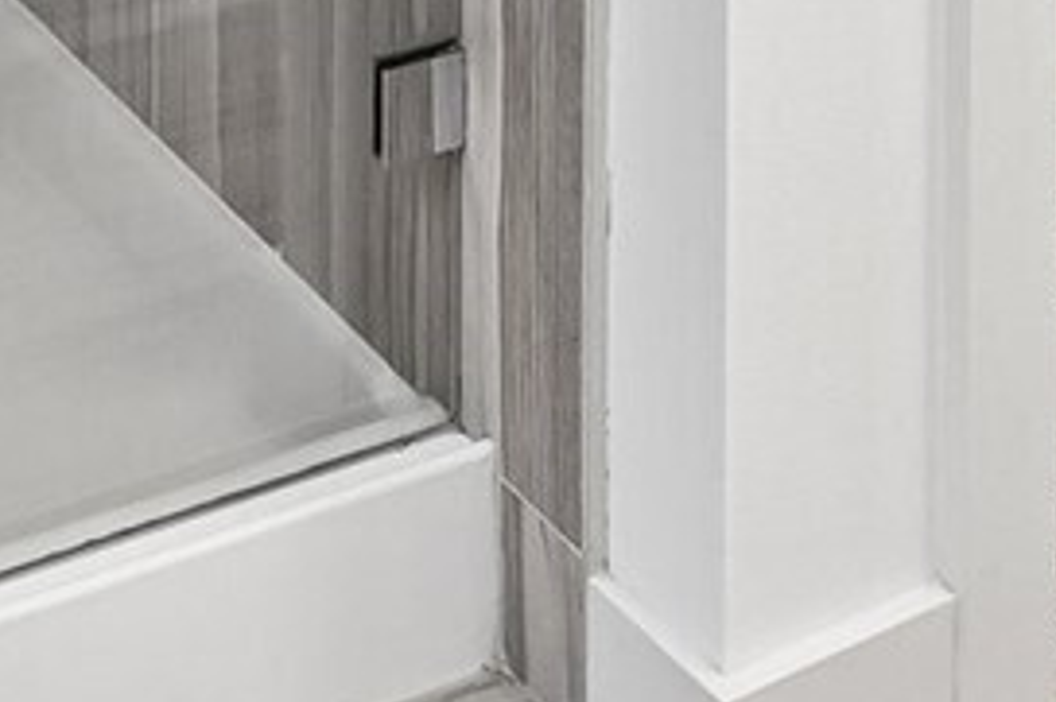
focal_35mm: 100
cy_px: -1433
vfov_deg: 10.0
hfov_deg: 20.0
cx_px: 115
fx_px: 2931
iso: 1600
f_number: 8
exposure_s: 1/25
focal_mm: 16
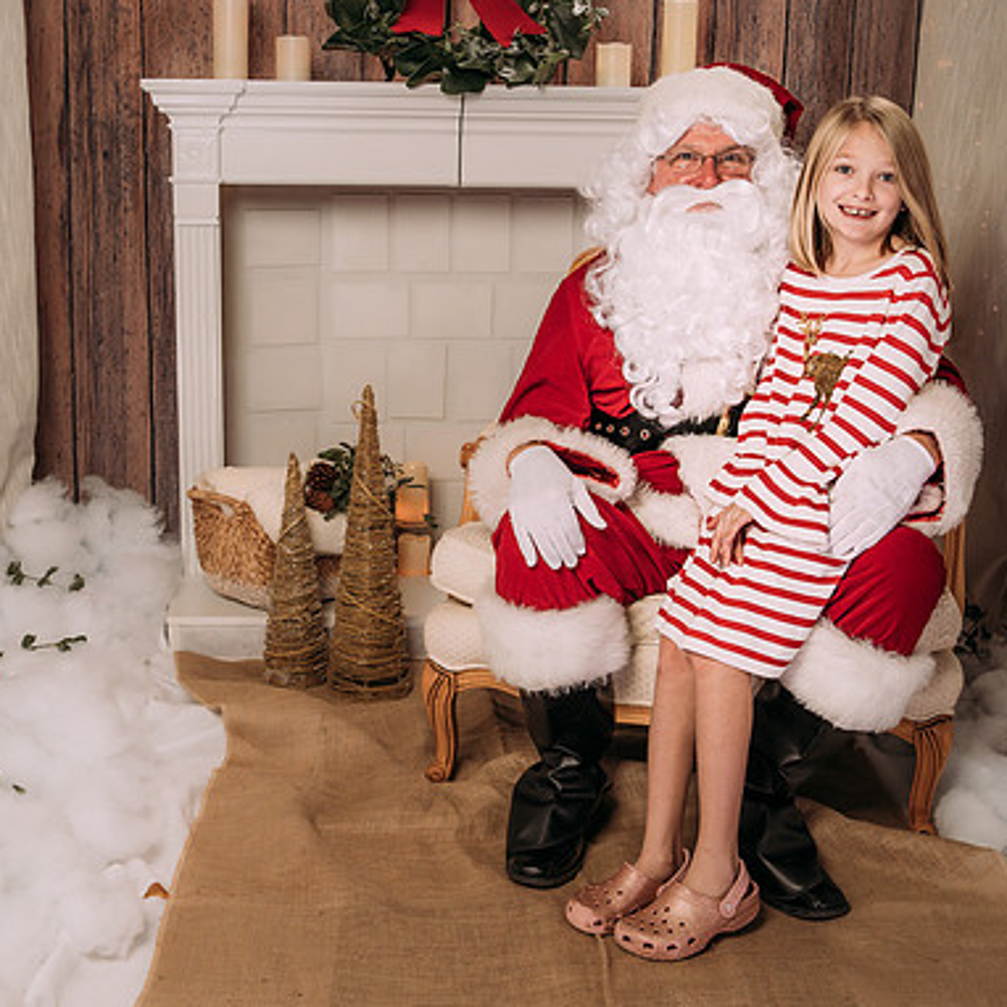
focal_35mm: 51
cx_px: 444
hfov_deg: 33.4
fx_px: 1679
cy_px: 524
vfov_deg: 33.4
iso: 100
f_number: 5.6
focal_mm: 35
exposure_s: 1/100
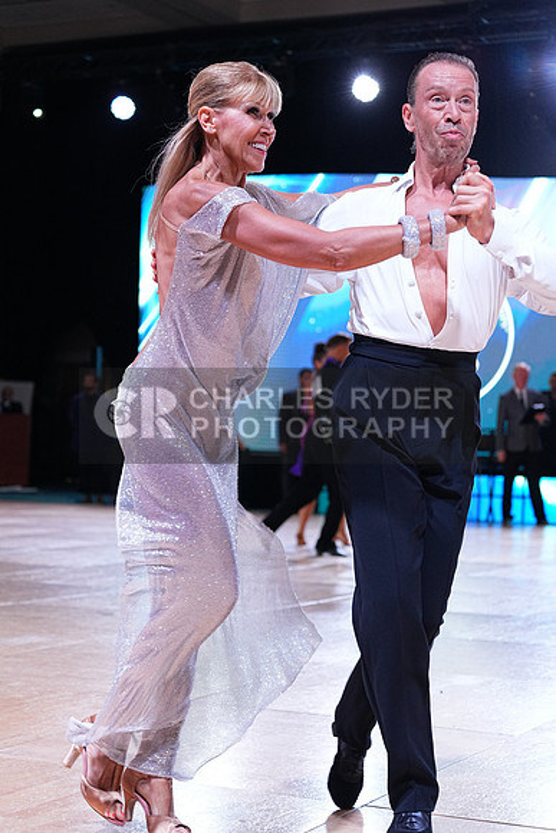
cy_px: 416
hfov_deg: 19.5
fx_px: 1621
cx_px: 278
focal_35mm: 70
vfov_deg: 28.8
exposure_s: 1/400
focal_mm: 70
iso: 2000
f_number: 4
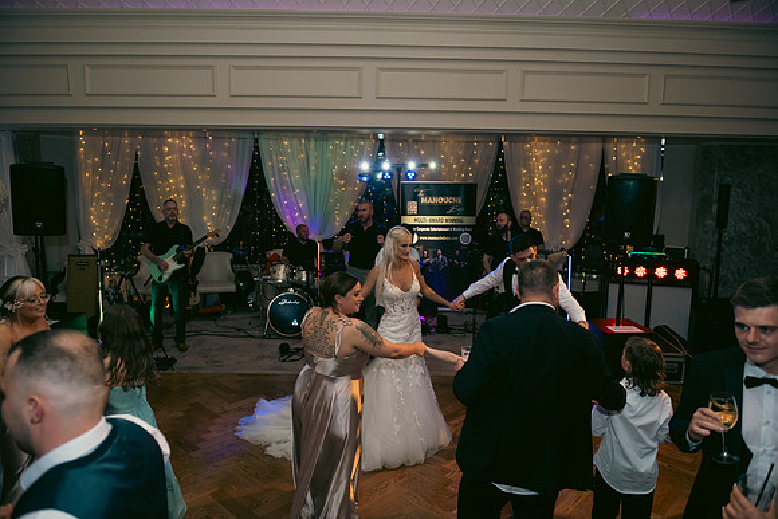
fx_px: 519
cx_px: 389
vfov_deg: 53.2
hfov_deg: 73.7
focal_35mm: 24
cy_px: 260
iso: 640
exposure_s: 1/160
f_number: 3.5
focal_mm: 24
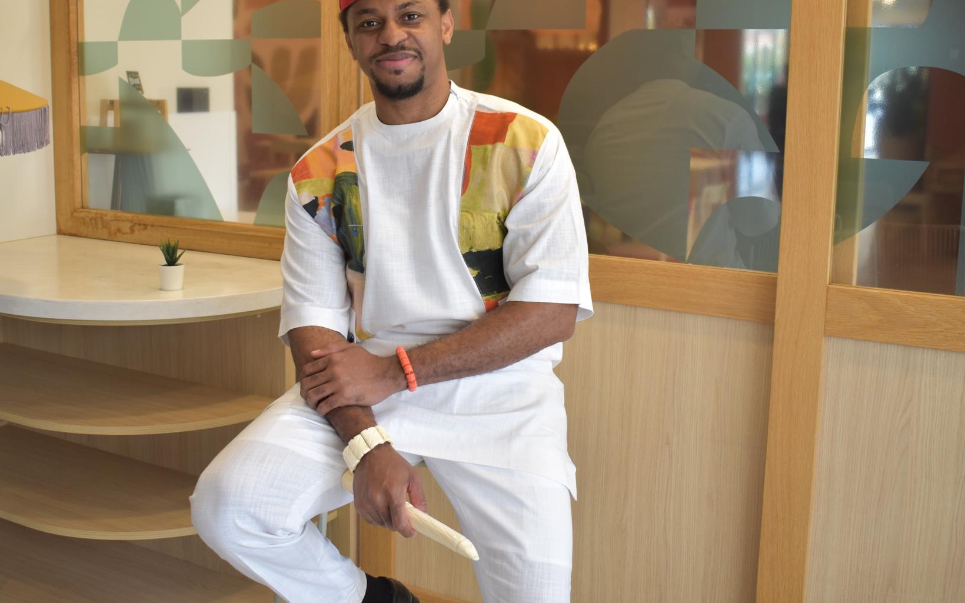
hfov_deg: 47.1
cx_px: 420
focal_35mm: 42
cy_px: 227
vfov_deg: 30.4
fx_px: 1105
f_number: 3.8
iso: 400
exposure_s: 1/60
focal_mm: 22
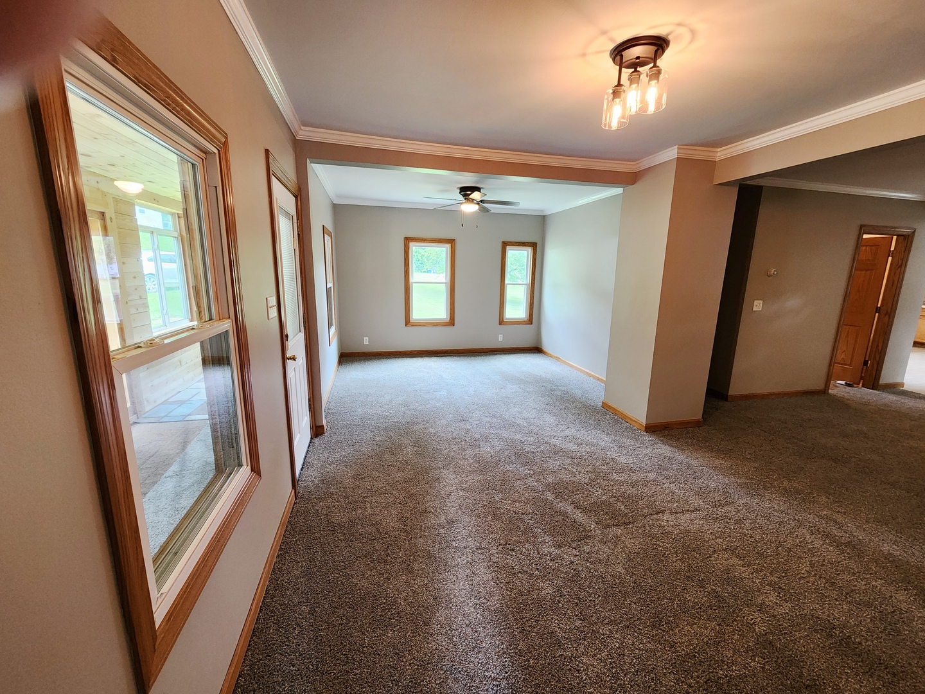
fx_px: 347
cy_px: 347
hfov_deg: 106.2
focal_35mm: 13
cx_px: 462
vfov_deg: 89.9
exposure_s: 1/40
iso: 320
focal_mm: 2.2
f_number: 2.2
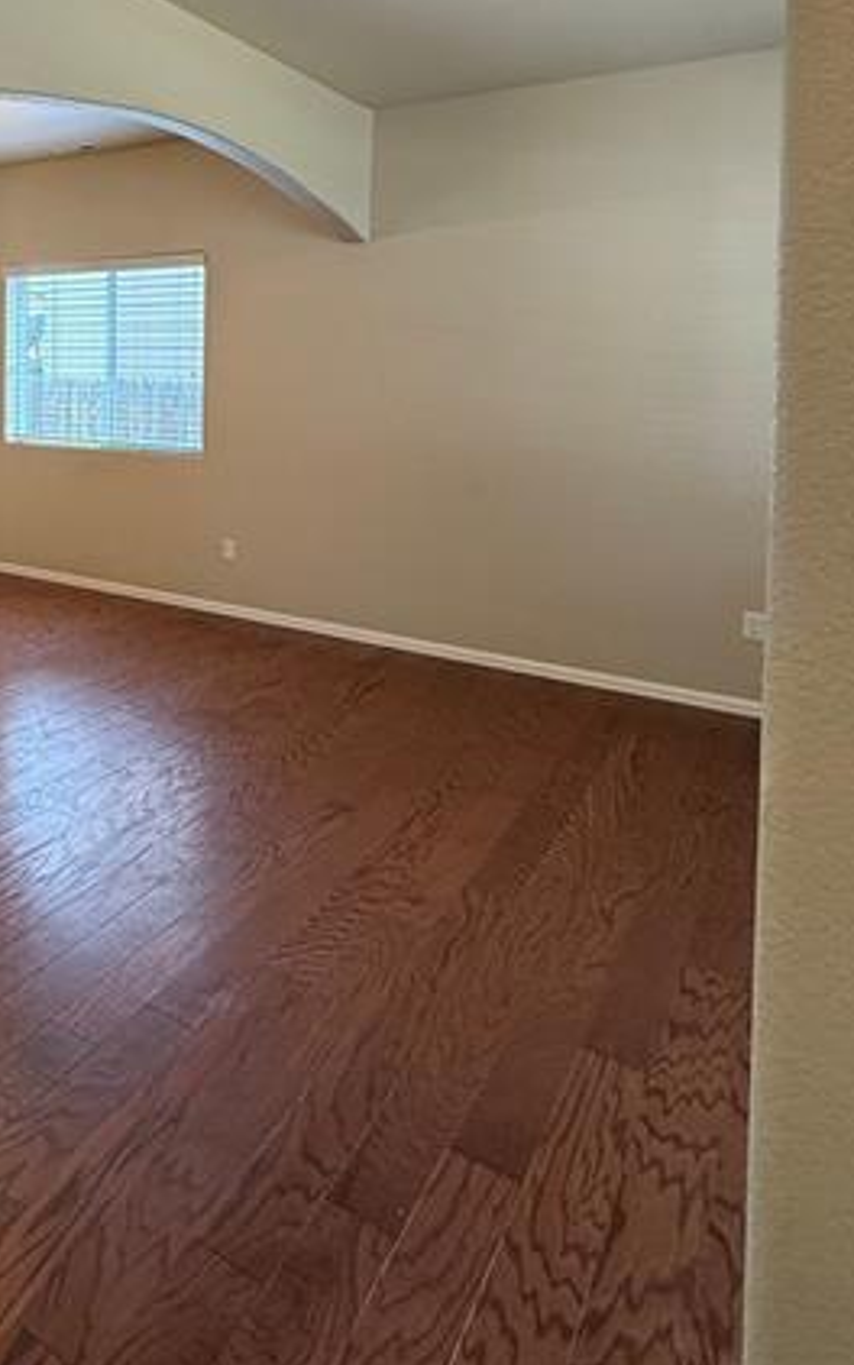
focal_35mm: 27
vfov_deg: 65.5
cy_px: 398
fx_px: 1005
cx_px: -5
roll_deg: -1.2
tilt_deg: -0.8
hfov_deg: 40.2
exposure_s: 1/120
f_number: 2.2
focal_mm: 2.22
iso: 250
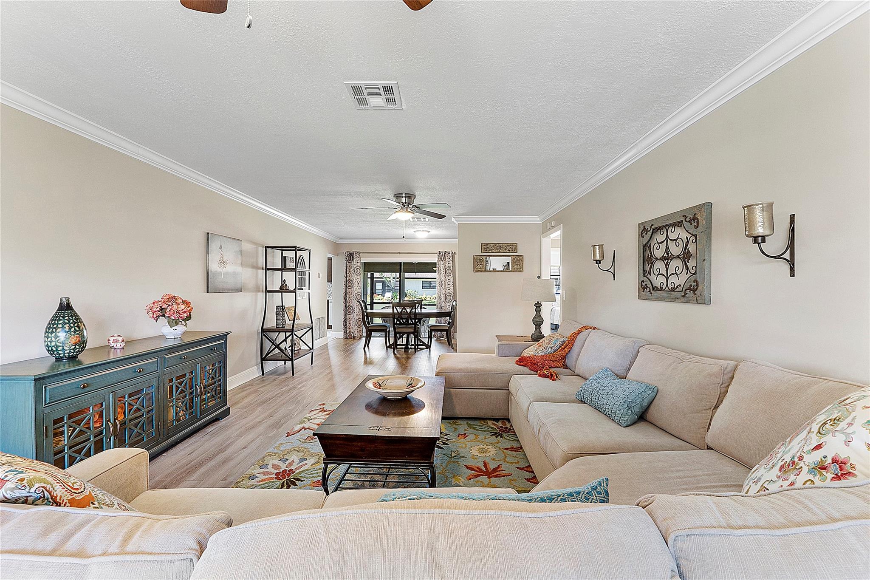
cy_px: 290
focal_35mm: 15
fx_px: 362
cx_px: 435
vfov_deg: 77.3
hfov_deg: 100.4
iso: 250
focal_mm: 10
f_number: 9
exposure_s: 1/2
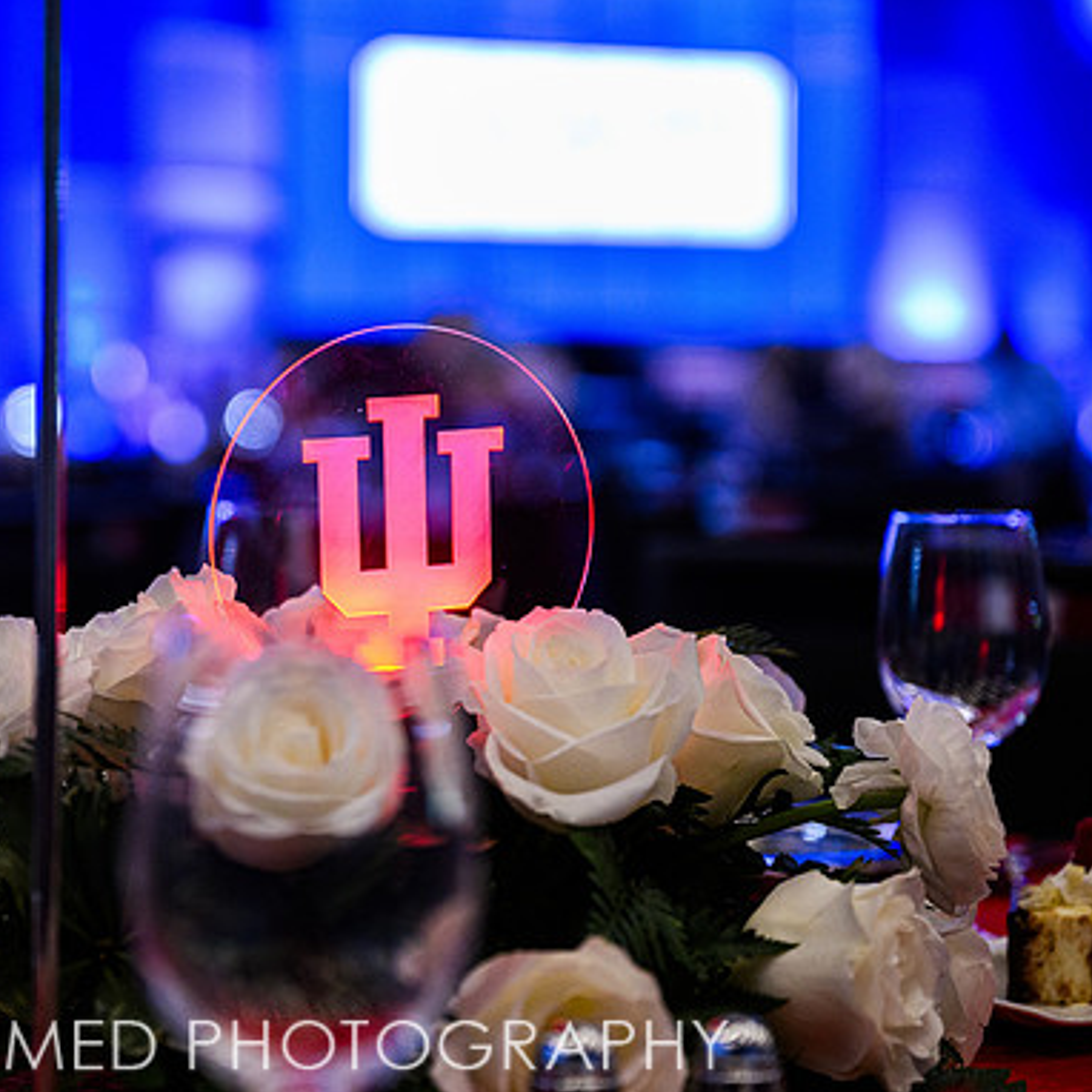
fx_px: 3426
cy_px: 539
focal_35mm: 96
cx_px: 322
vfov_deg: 18.1
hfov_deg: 18.0
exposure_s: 1/200
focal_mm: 70
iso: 2000
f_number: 2.8
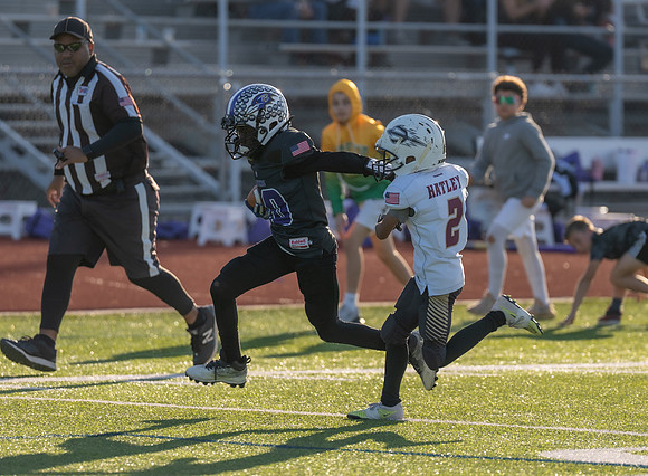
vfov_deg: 3.9
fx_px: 6965
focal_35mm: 375
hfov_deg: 5.3
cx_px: 340
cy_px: 282
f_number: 2.8
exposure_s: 1/1250
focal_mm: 200
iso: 100
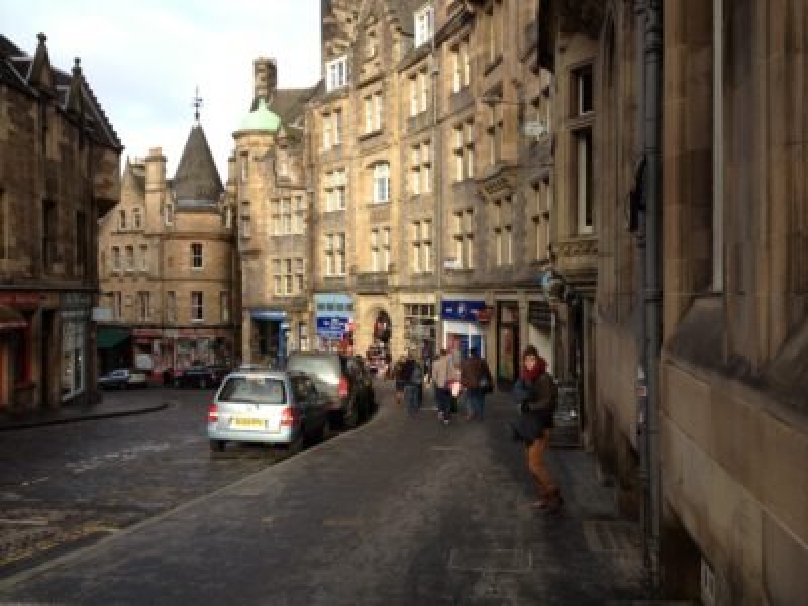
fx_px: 817
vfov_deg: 40.7
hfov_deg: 52.6
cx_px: 404
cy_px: 303
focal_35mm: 35
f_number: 2.4
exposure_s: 1/464
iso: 50
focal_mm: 4.28
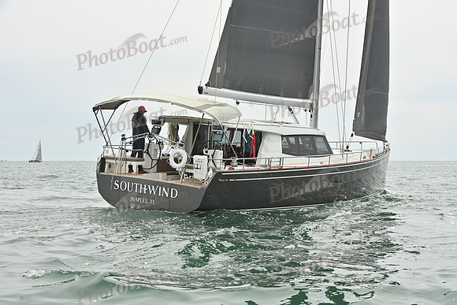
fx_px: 889
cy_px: 152
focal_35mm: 70
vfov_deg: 19.5
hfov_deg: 28.8
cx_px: 228
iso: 320
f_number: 10
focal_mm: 70
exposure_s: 1/800
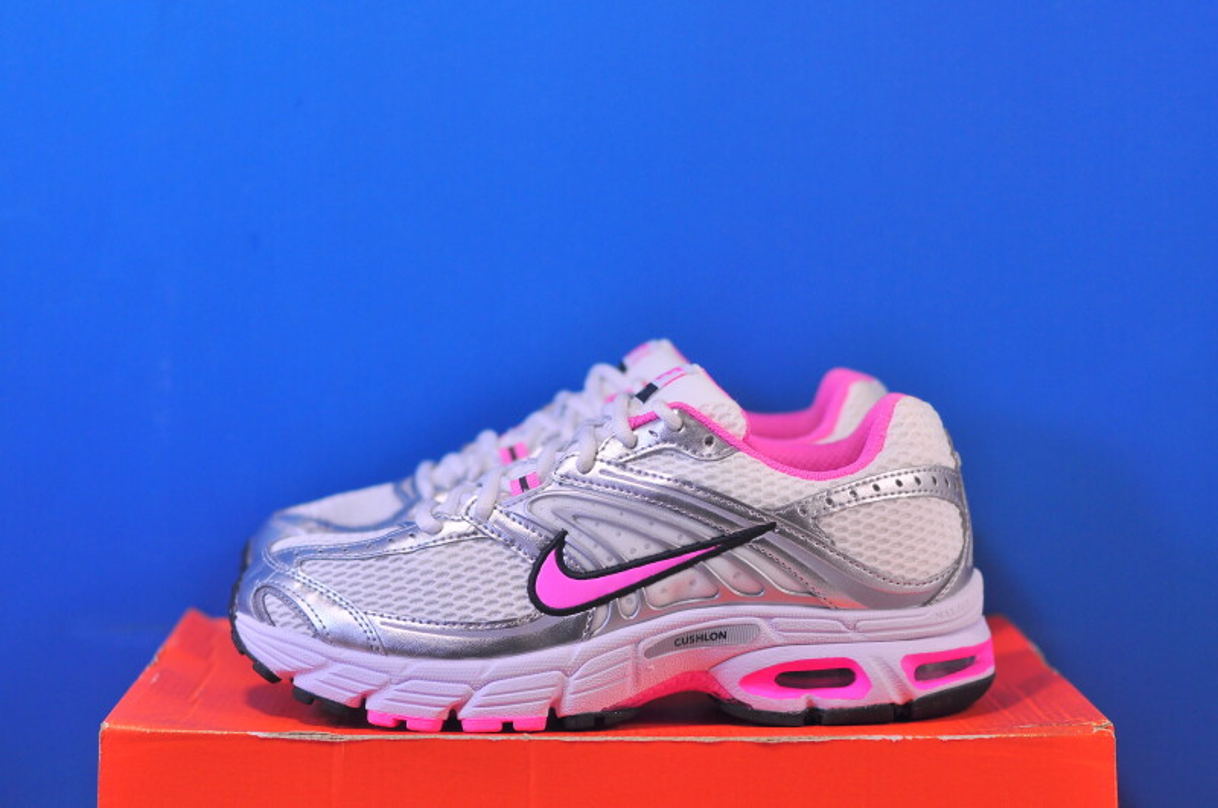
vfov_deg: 18.1
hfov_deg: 27.0
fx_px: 2534
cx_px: 609
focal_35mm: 75
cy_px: 404
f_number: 2.8
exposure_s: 1/320
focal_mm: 50
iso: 250
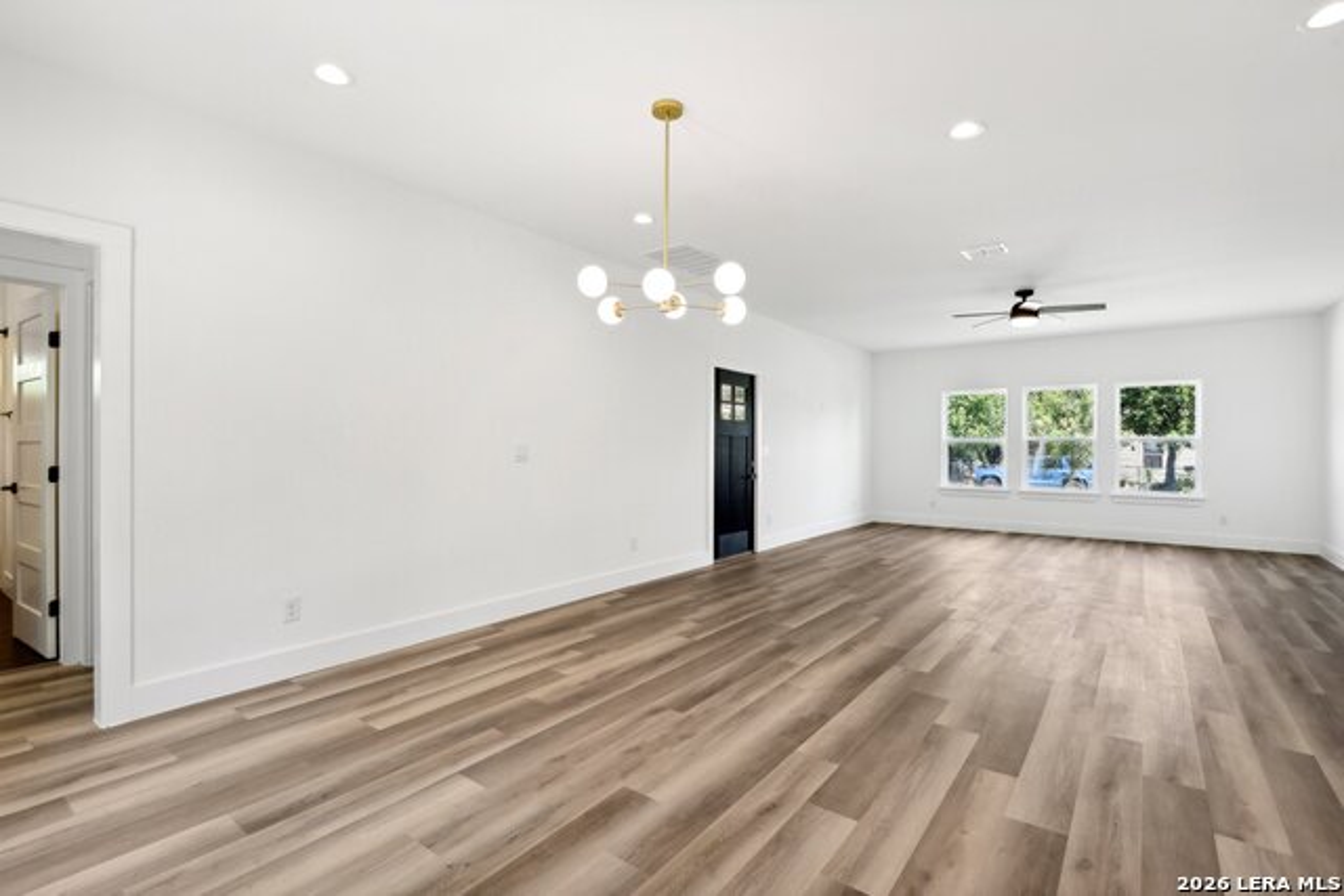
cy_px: 448
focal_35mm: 17
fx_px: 635
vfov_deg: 70.5
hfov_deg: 93.3
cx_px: 672
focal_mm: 17
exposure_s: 1/30
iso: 400
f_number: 8
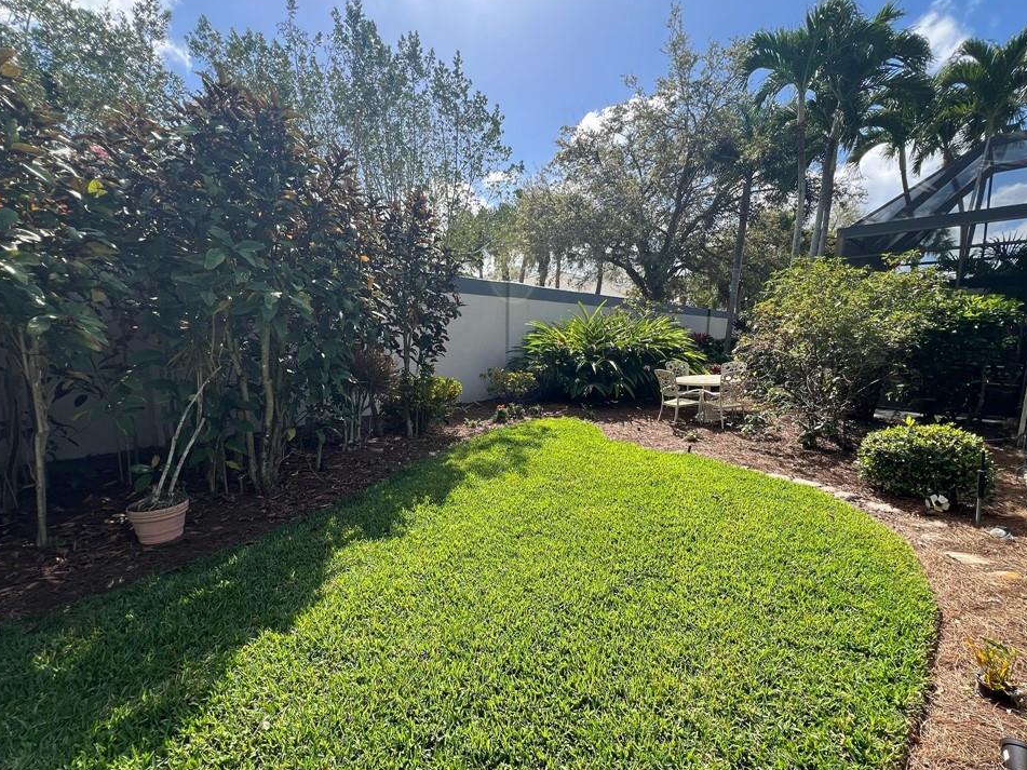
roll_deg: -0.2
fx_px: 415
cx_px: 523
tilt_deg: -10.0
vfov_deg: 85.6
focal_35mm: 14
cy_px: 402
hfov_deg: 102.1
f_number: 1.8
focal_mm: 1.57
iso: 32
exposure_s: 1/673
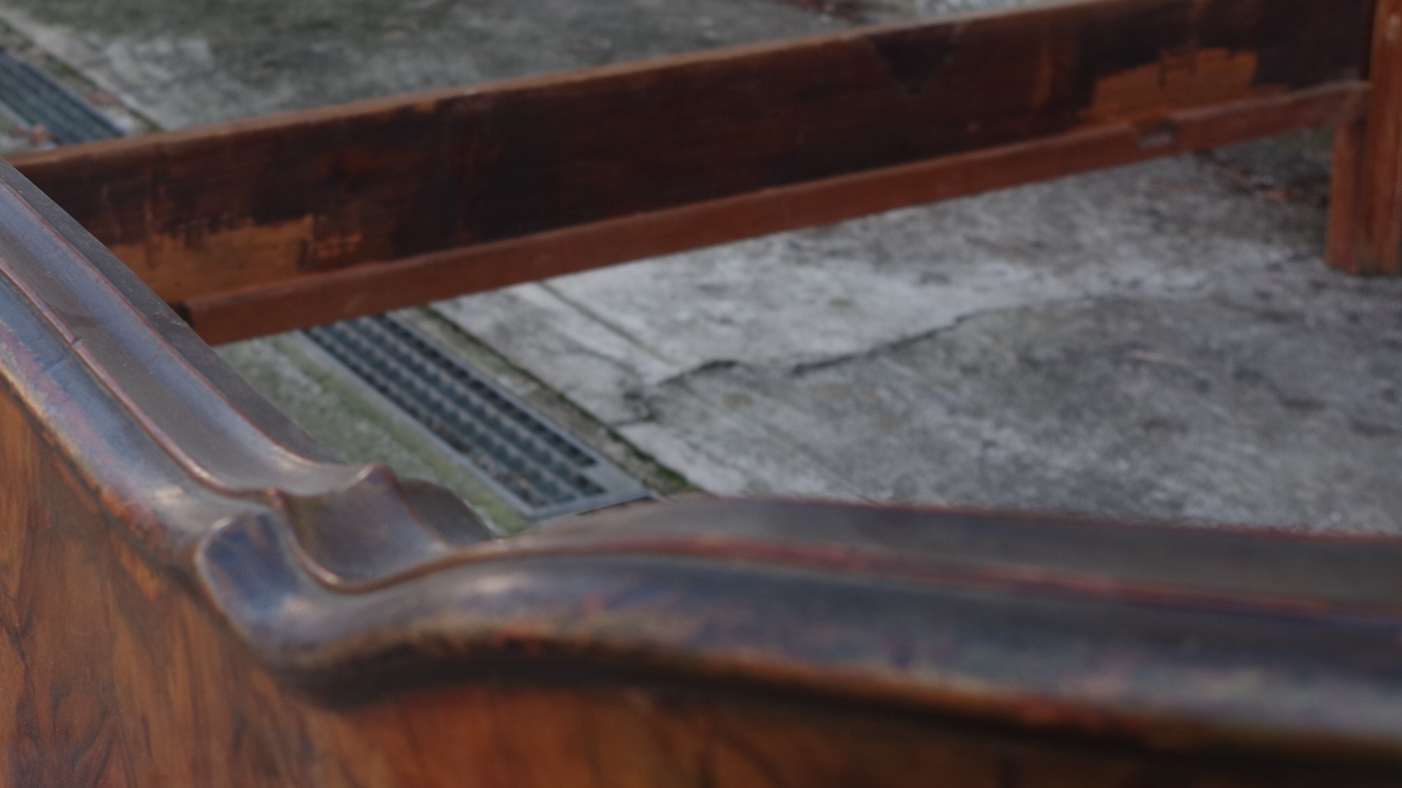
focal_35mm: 49
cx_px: 657
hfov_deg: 42.1
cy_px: 297
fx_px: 1822
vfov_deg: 24.4
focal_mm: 24.38
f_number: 4.5
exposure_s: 1/125
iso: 200
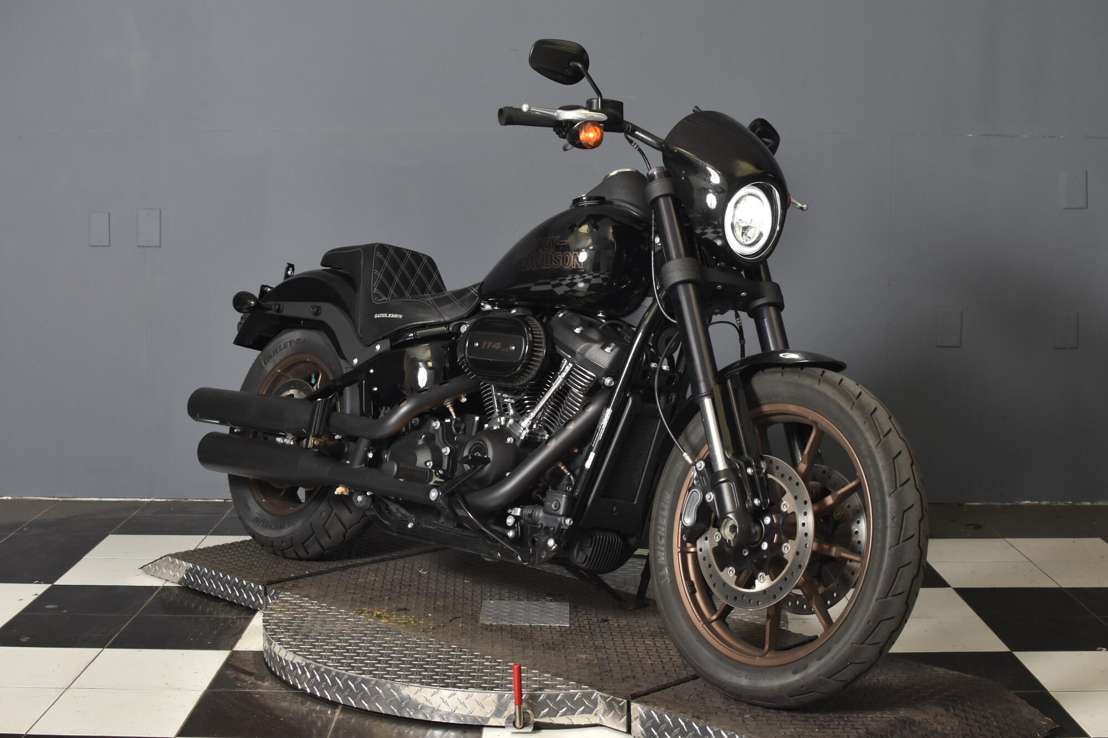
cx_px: 554
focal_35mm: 52
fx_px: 1616
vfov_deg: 25.7
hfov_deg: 37.9
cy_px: 369
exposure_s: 1/160
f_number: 4.5
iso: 800
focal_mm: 35
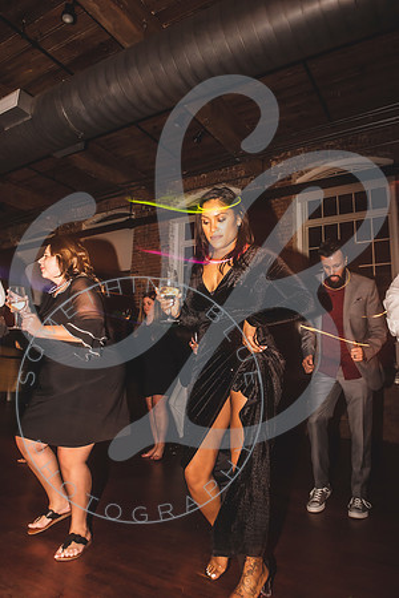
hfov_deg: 53.1
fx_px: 399
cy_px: 299
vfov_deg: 73.7
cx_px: 200
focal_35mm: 24
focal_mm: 24
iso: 1000
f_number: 11
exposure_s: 1/6
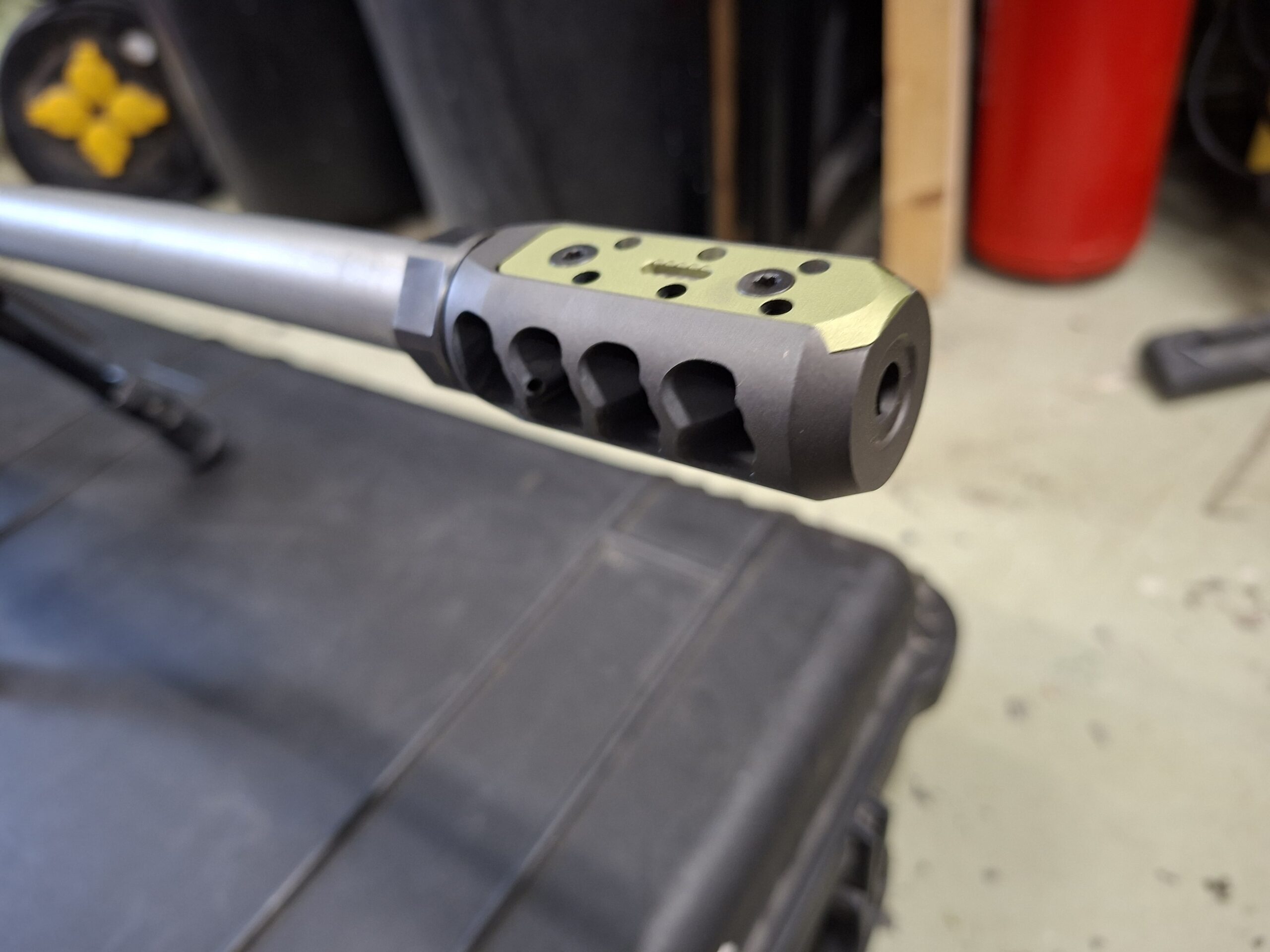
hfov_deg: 73.9
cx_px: 635
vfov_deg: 58.9
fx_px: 844
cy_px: 476
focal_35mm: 23
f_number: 1.8
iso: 320
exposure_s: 1/25
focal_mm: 5.54
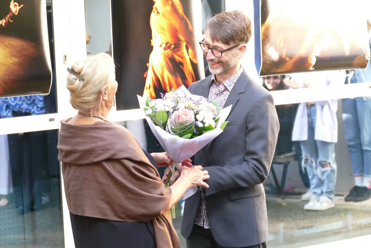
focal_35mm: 164
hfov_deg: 12.5
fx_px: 1690
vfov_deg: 8.4
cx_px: 186
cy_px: 124
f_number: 3.9
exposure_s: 1/200
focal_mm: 59.97
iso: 1250
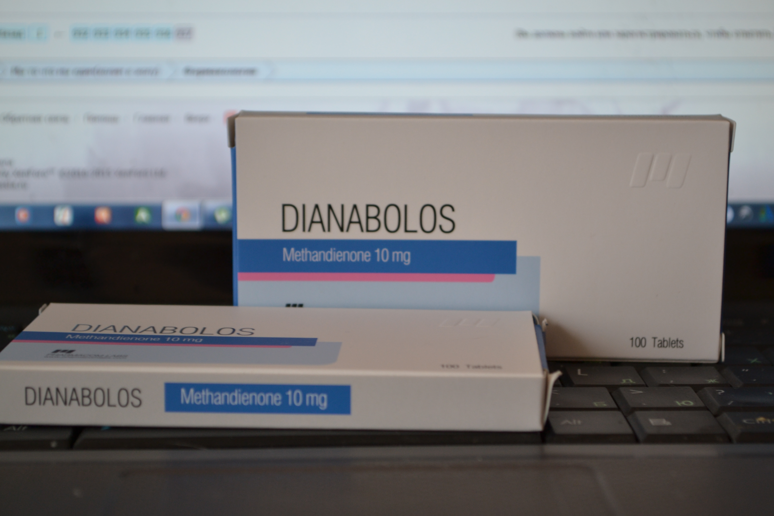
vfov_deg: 16.6
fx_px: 1774
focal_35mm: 82
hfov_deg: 24.6
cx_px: 387
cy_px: 258
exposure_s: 1/20
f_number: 5.6
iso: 400
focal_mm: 55
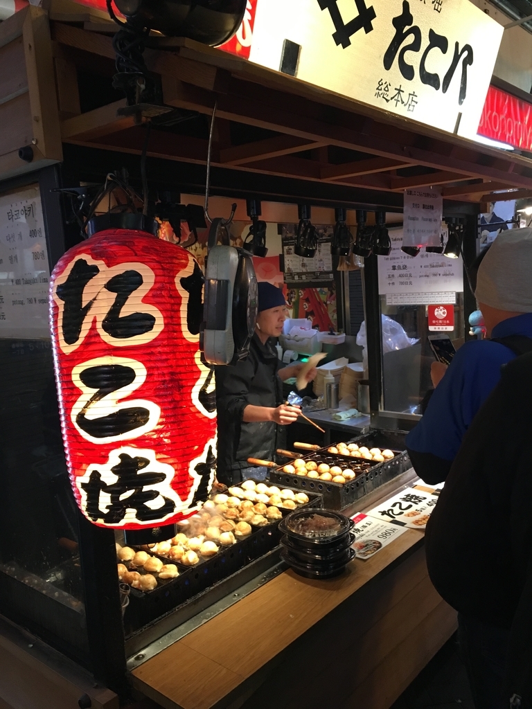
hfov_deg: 48.2
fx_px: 594
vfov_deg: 61.7
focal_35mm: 29
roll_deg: +3.0
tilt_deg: -6.6
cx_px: 266
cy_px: 354
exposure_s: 1/30
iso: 125
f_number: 2.2
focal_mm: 4.15
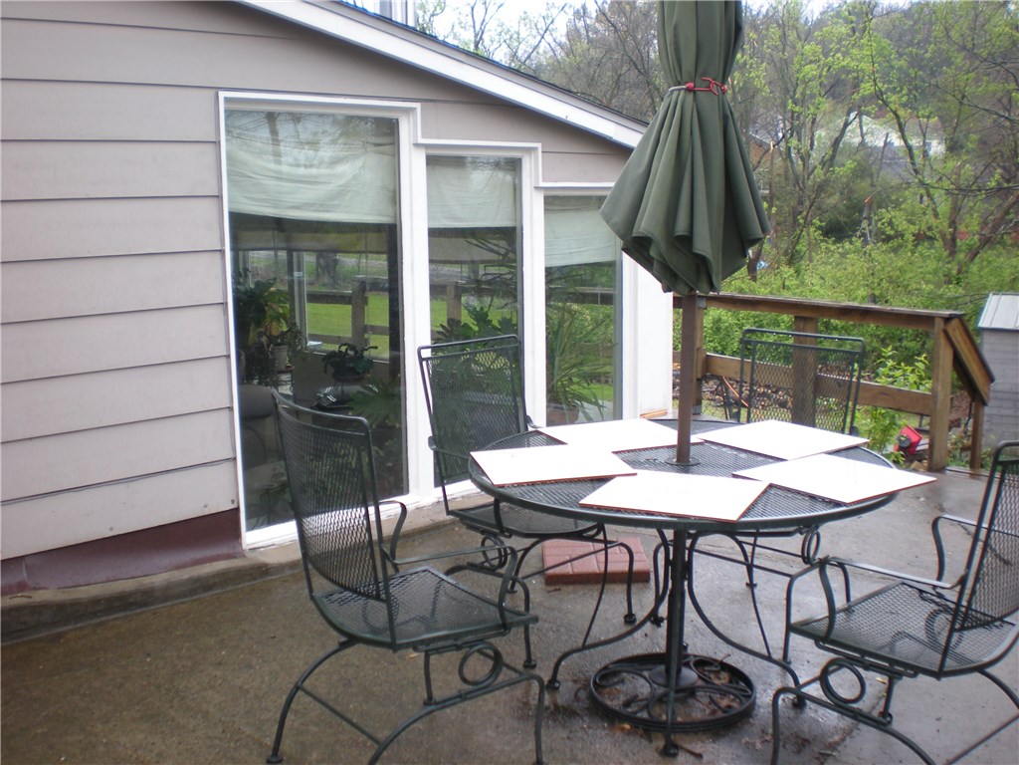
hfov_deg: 49.0
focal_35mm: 38
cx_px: 510
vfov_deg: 37.7
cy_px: 382
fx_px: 1119
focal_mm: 6.3
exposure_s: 1/62.3
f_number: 3.1
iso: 68
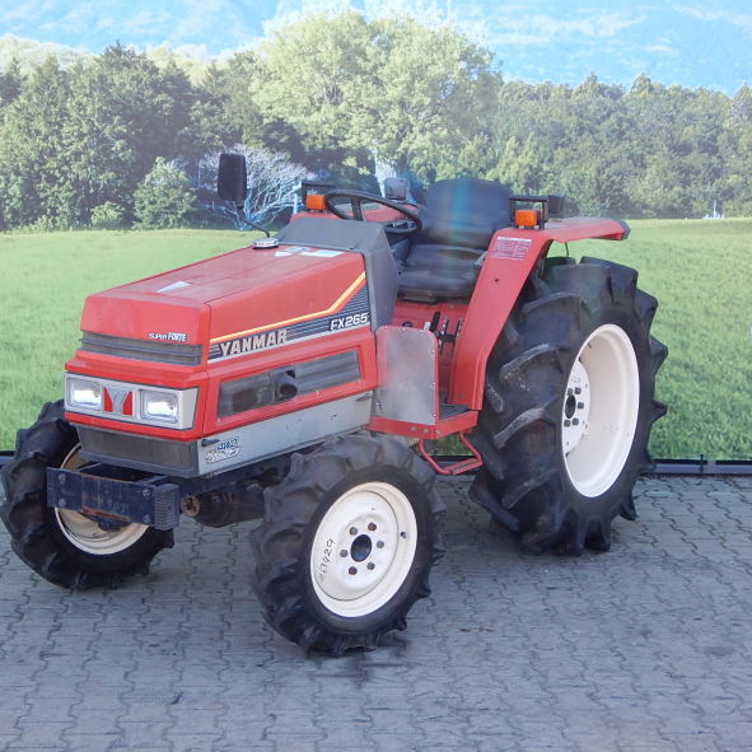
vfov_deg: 23.7
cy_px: 375
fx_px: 1794
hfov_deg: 23.7
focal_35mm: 73
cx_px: 366
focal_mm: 10.9
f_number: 4
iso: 125
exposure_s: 1/100
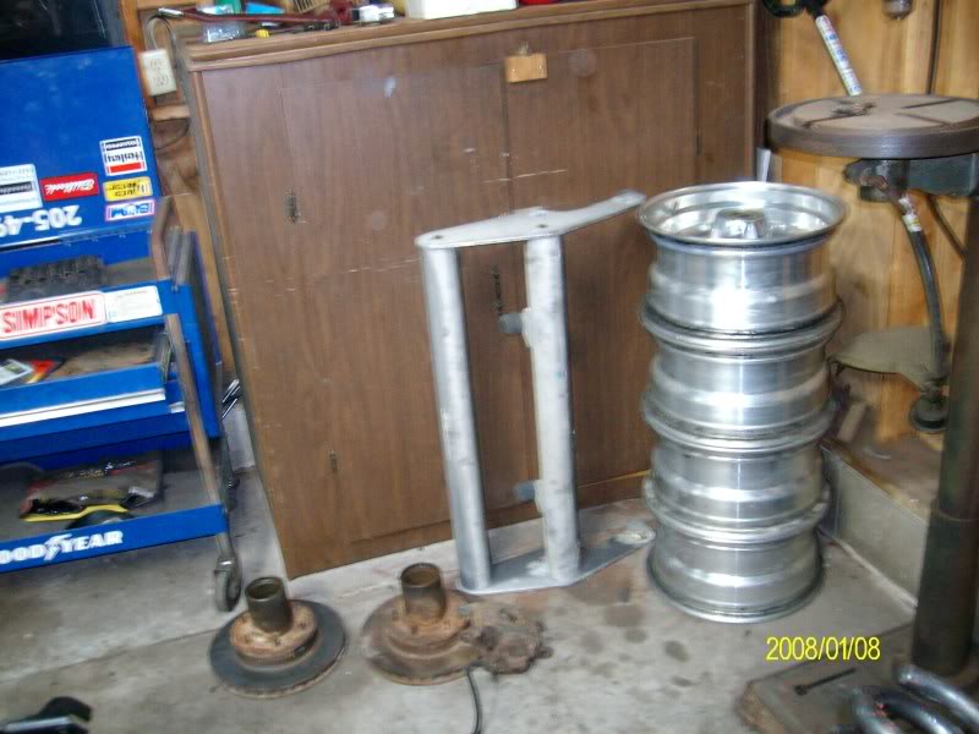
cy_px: 367
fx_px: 990
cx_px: 490
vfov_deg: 40.7
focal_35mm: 35
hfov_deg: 52.6
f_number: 2.8
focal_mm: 5.8
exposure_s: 1/1.74
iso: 200
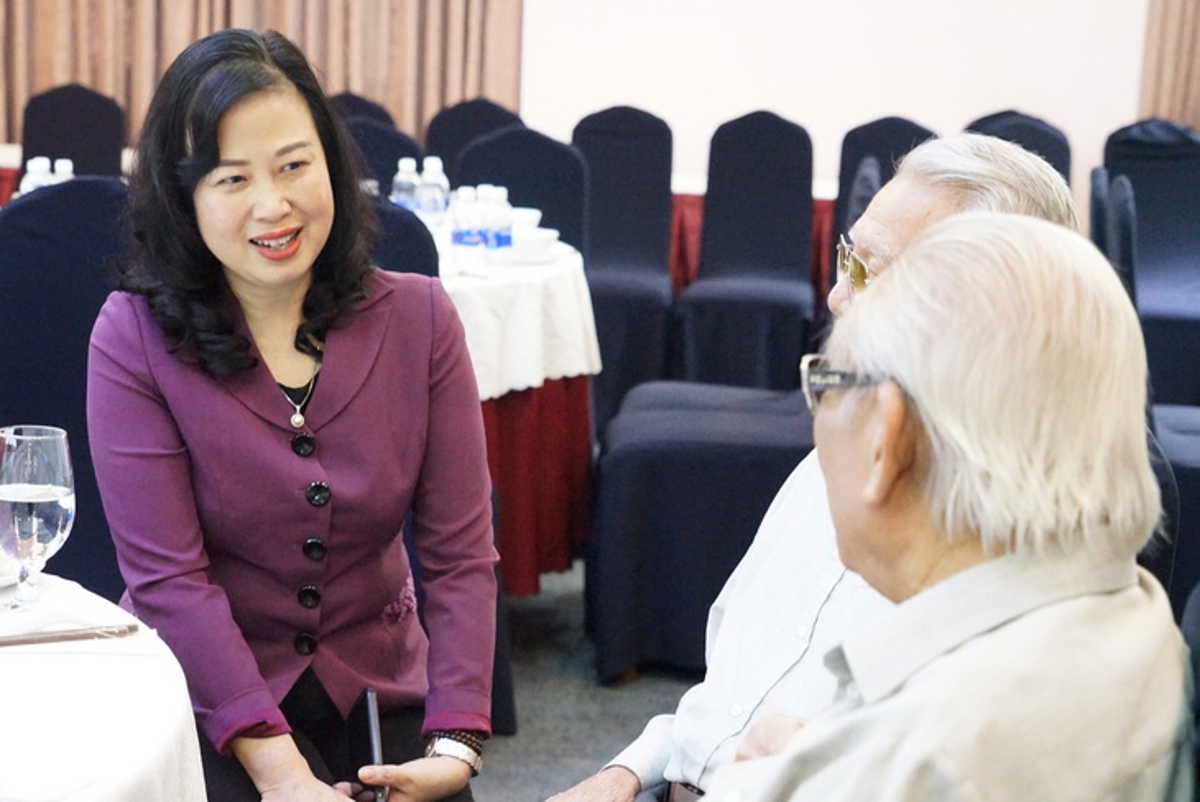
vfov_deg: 18.7
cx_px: 600
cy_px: 401
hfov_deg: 27.7
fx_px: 2435
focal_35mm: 73
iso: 12800
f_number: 6.3
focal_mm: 73
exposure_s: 1/125
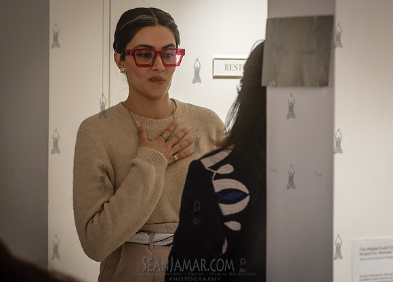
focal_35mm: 165
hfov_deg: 12.2
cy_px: 141
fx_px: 1845
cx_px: 182
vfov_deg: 8.8
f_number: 4.5
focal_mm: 155
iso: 1600
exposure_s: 1/320
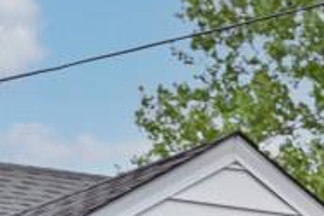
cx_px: -31
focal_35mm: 240
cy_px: 572
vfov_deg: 5.5
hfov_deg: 8.5
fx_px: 2158
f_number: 5.6
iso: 125
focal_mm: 30
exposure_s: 1/250
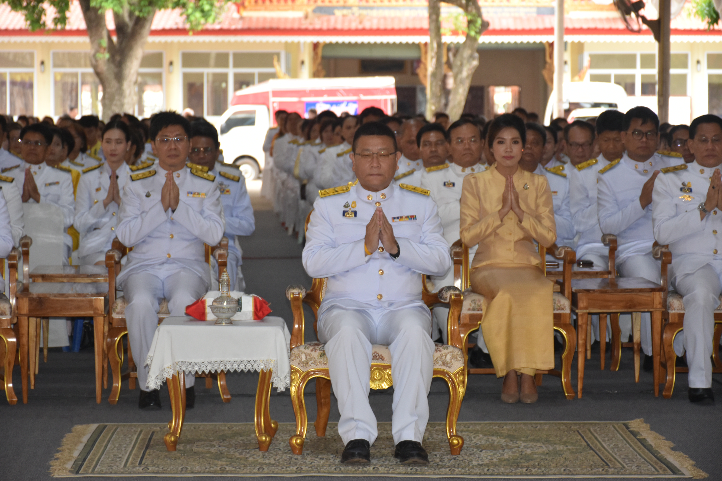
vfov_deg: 12.2
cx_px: 361
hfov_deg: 18.2
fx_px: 2256
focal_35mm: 112
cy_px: 240
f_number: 5
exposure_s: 1/60
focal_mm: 75
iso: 900
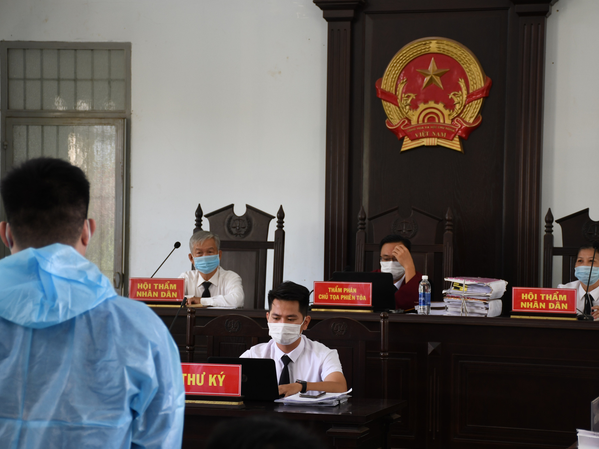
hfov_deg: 21.3
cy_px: 227
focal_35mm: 92
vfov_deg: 16.1
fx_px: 1592
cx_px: 332
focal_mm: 56
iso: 320
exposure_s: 1/60
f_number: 4.8
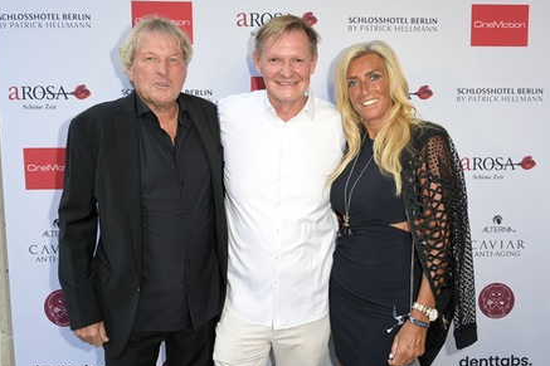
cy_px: 186
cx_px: 272
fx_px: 489
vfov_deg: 41.1
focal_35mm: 32
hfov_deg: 58.7
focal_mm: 31
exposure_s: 1/125
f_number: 5.6
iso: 1250
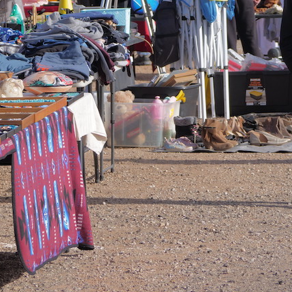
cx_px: 91
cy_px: 55
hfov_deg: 5.9
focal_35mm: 297
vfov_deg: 5.9
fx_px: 2834
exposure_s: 1/640
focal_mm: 72
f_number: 6.3
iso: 200
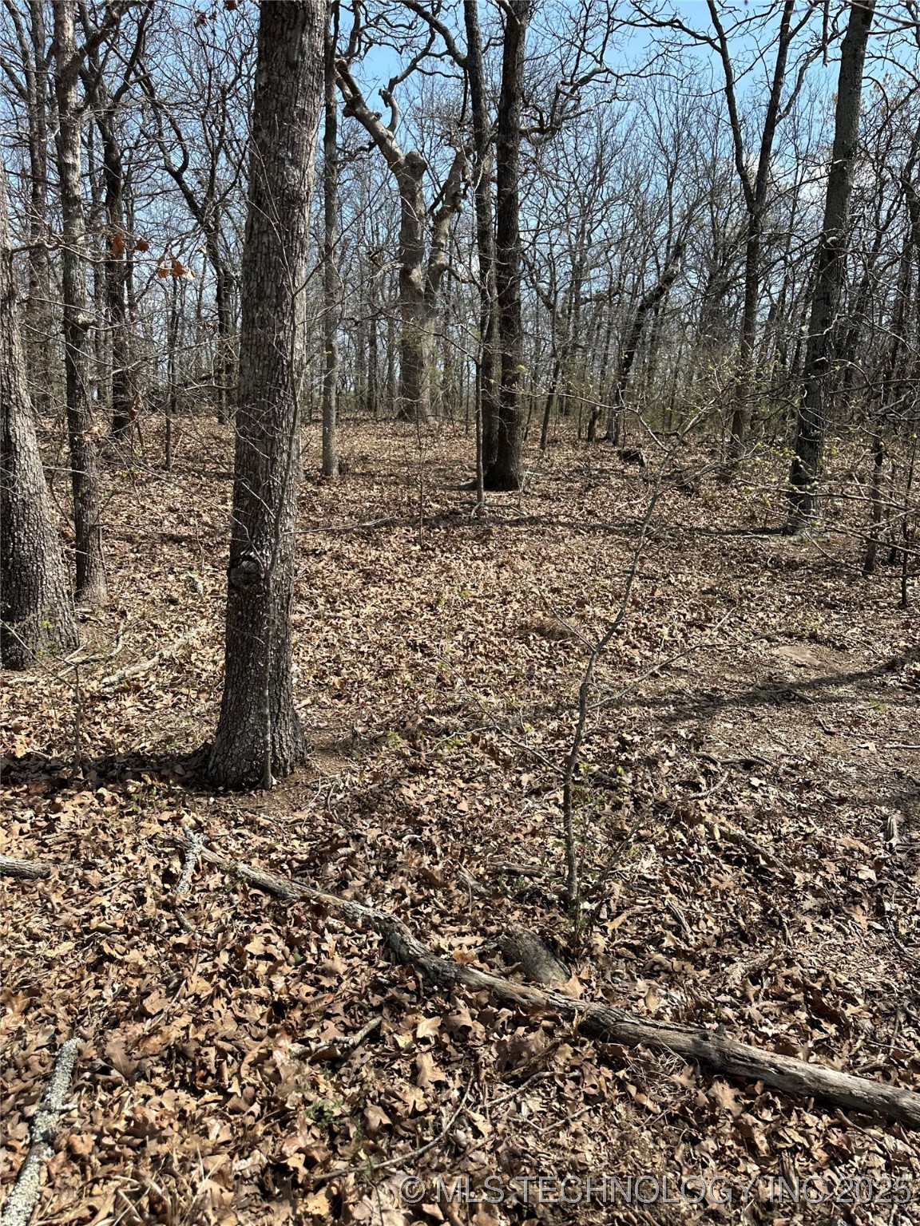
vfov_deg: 71.6
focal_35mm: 24
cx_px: 460
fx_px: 850
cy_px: 613
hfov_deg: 56.8
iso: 80
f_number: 1.78
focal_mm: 6.86
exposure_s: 1/2732
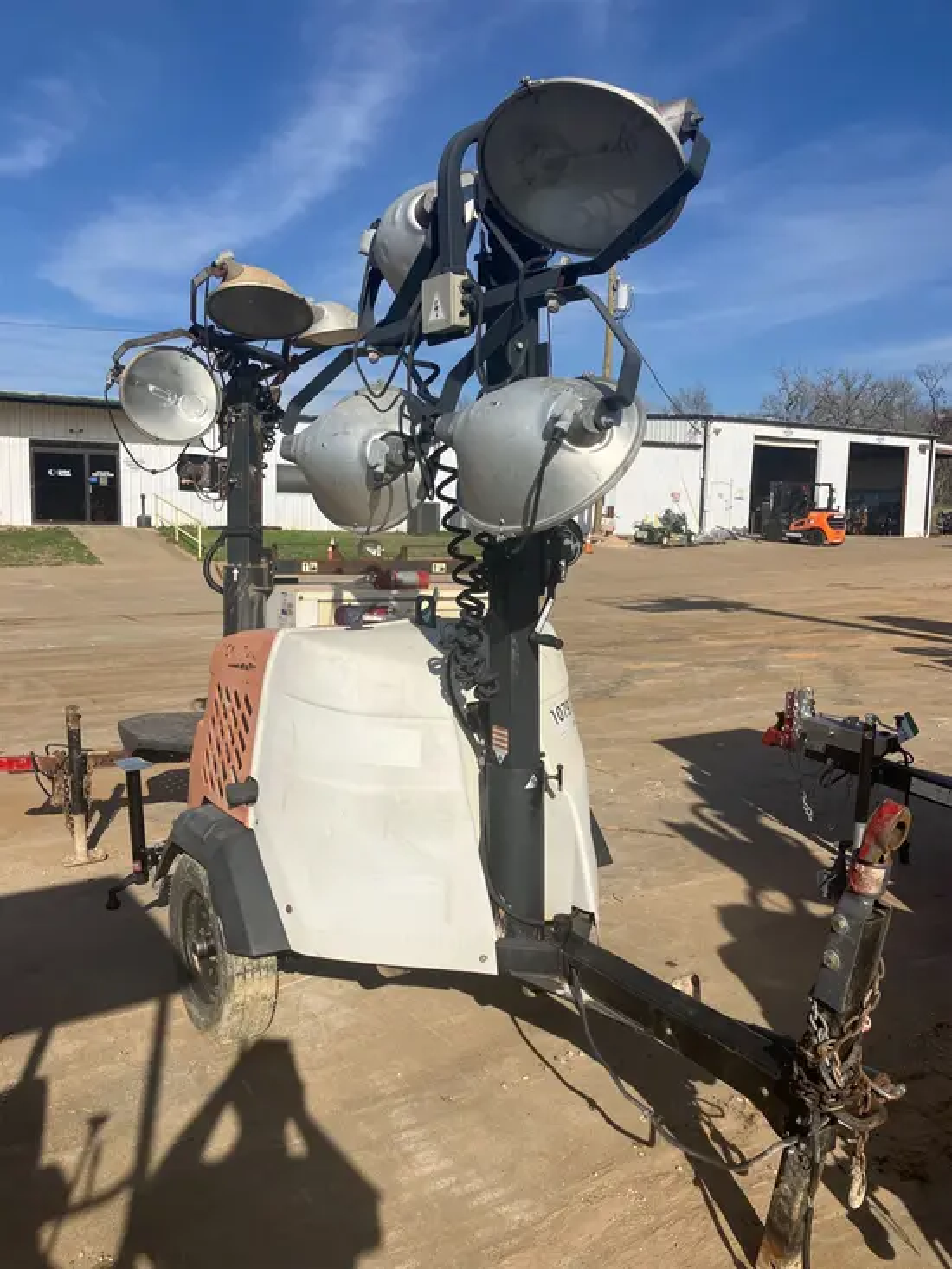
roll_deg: -1.2
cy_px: 634
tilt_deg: -6.4
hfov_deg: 49.8
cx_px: 476
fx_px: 1026
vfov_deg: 63.4
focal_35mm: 28
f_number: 1.8
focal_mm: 3.99
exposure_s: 1/4425
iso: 32
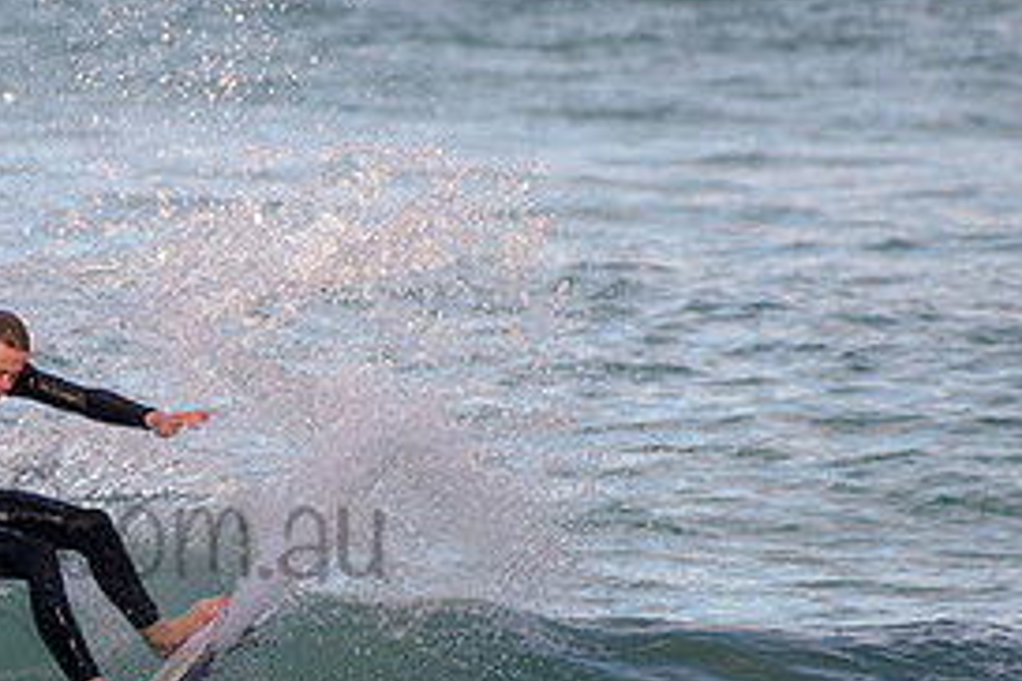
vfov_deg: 1.1
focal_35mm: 1301
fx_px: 36931
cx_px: 18
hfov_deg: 1.6
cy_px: 472
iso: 450
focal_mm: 500
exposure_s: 1/2000
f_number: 5.6
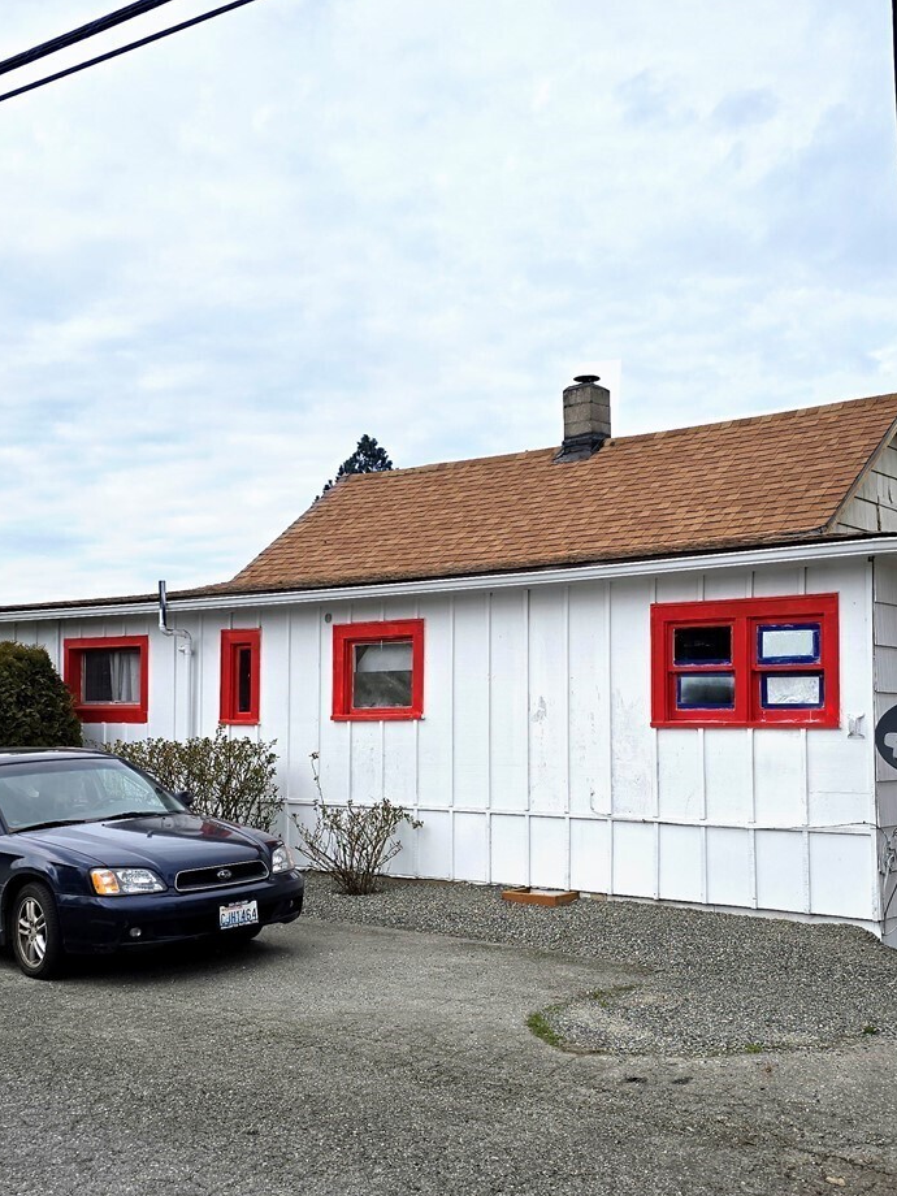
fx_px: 1382
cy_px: 642
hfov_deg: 35.9
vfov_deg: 46.8
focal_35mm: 40
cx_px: 528
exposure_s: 1/655
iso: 12
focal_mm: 6.3
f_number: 1.7
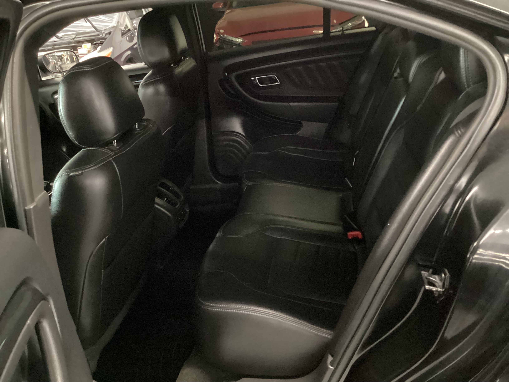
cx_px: 254
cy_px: 191
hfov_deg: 58.4
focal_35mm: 31
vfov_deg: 45.4
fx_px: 456
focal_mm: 3.3
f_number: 2.4
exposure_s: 1/17
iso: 800
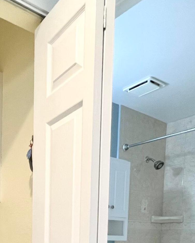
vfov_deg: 38.7
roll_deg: -0.5
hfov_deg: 33.8
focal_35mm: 39
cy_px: 267
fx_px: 281
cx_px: -13
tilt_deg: -4.7
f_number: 1.8
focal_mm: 1.57
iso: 250
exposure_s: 1/120
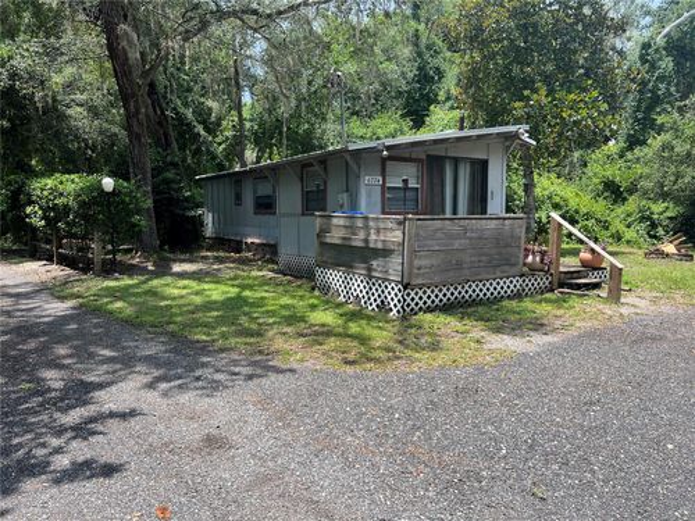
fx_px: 522
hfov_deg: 67.3
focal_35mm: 26
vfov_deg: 53.1
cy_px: 260
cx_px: 348
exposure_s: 1/1645
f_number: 1.5
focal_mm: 5.7
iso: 50
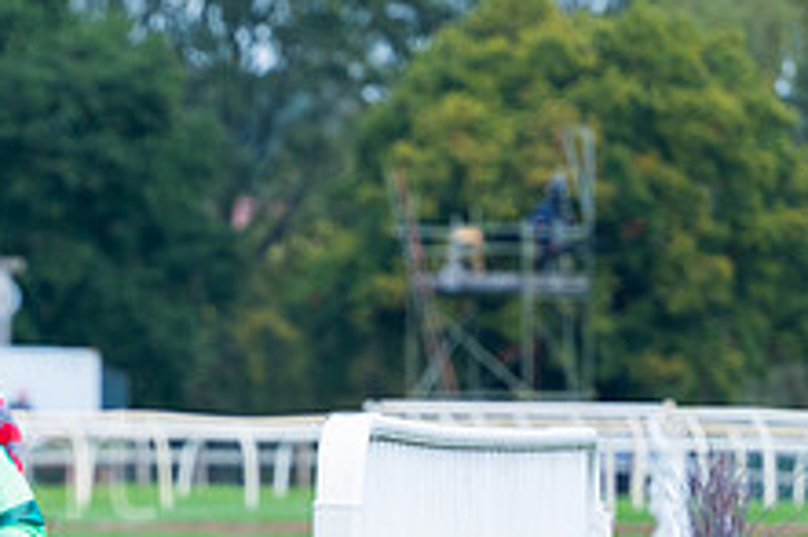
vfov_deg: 2.5
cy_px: 622
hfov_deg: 3.8
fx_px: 12111
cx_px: -154
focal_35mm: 540
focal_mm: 185
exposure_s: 1/1600
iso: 500
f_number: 4
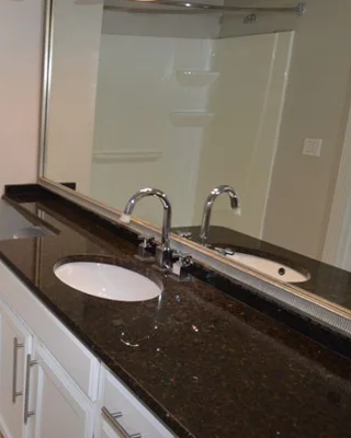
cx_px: -39
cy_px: 203
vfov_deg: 50.2
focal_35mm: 36
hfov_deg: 35.0
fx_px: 467
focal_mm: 10
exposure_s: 1/100
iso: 400
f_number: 5
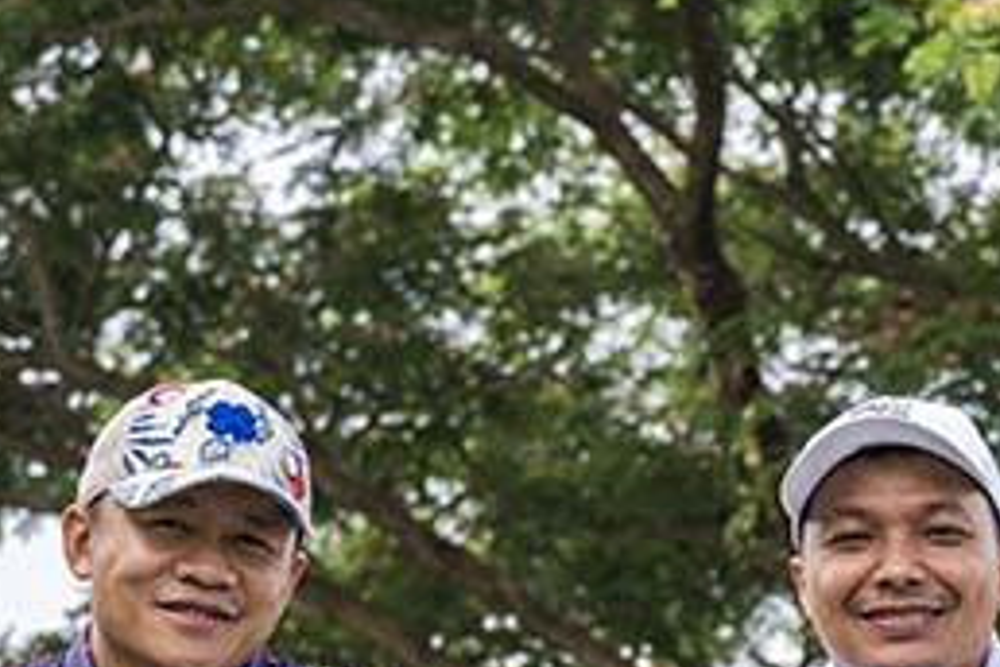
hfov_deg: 9.1
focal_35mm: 223
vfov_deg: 6.1
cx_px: 1271
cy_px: 973
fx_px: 6194
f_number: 5
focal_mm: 60
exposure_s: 1/500
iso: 280
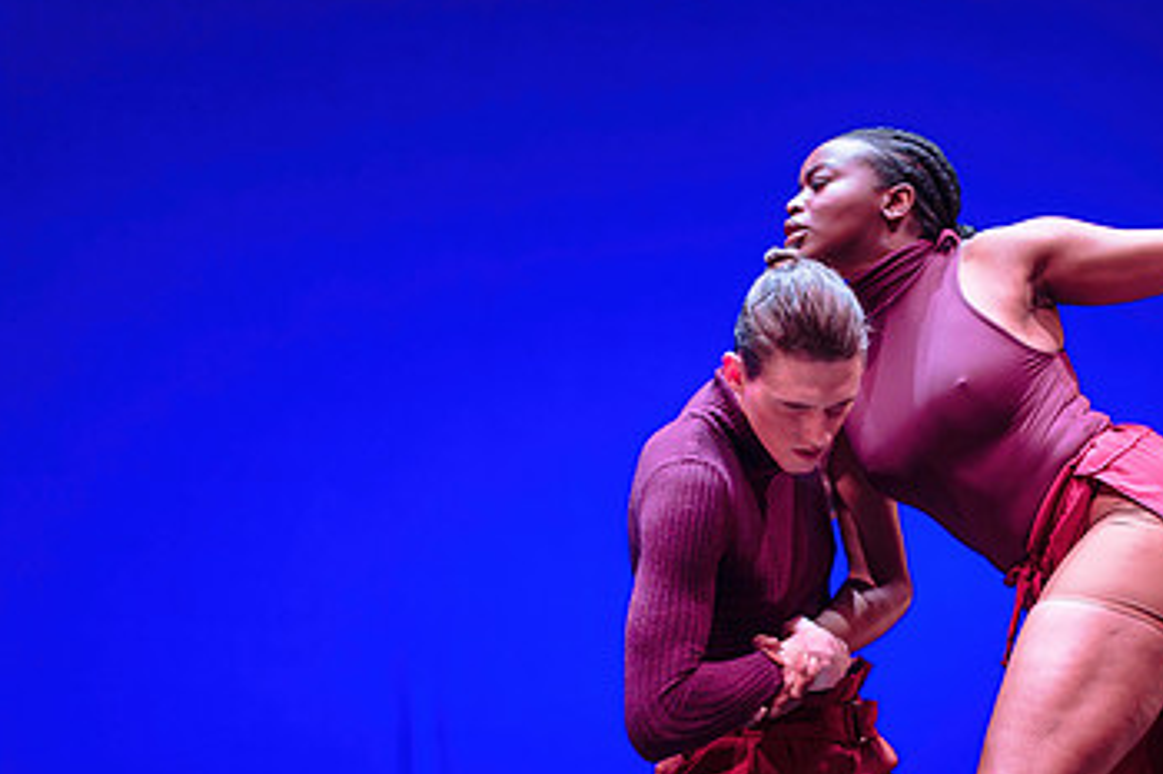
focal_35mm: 174
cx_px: 927
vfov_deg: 7.9
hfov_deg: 11.8
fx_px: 5618
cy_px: 591
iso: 1250
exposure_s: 1/250
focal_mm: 105
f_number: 1.4
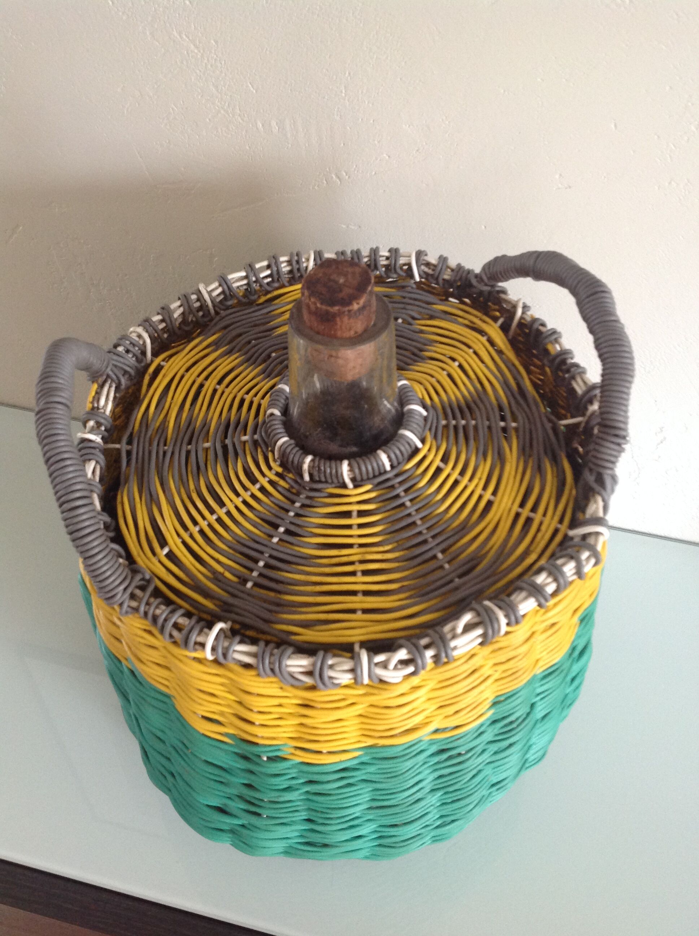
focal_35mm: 35
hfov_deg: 40.6
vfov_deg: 52.7
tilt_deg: -50.4
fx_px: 945
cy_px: 468
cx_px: 350
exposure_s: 1/15
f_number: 2.4
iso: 200
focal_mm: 4.28
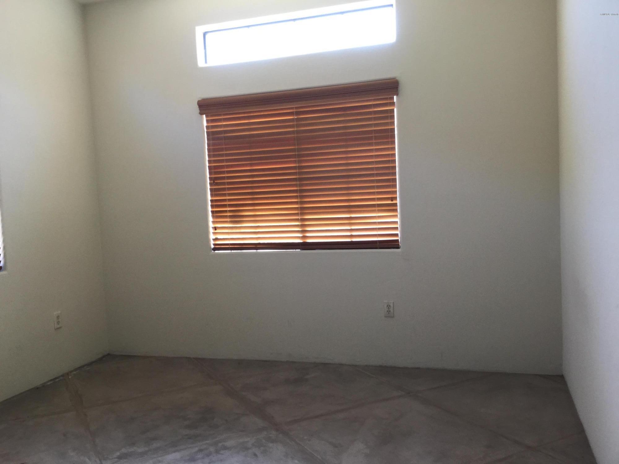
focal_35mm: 31
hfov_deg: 58.4
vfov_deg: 45.4
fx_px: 554
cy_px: 232
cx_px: 310
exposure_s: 1/30
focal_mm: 3.3
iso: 40
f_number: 2.4
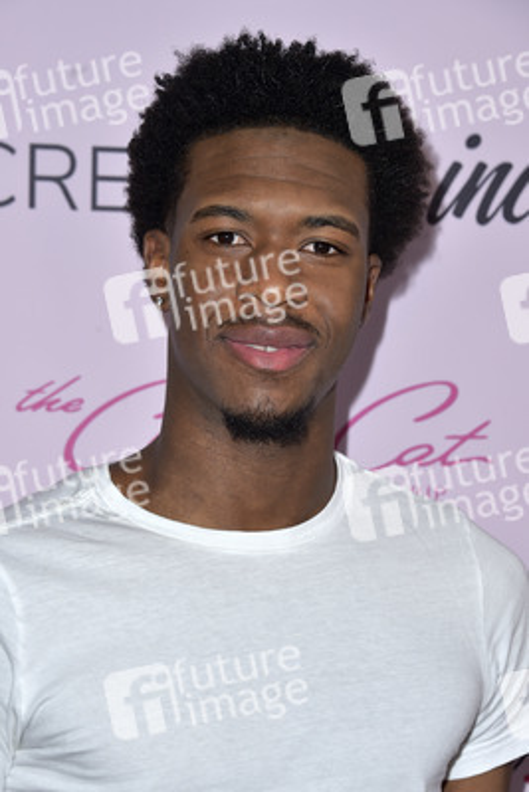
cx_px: 264
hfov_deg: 13.1
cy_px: 396
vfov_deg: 19.4
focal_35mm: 105
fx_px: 2312
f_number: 7.1
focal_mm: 105
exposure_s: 1/250
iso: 200
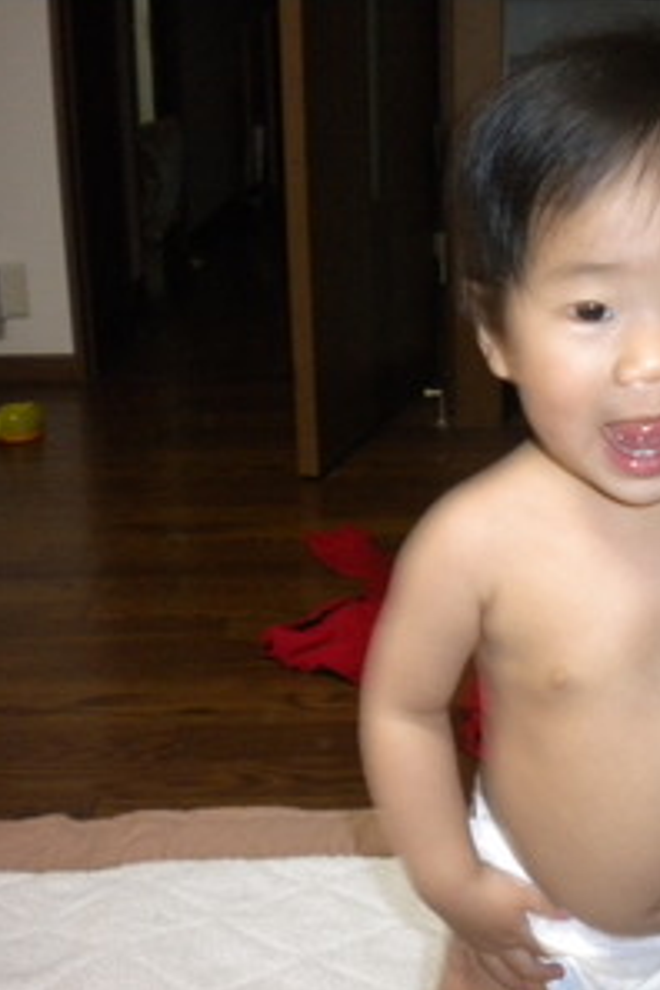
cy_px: 497
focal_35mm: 49
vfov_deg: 40.3
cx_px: 540
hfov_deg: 26.9
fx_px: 1347
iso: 400
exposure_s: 1/30
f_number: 3.1
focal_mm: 6.3
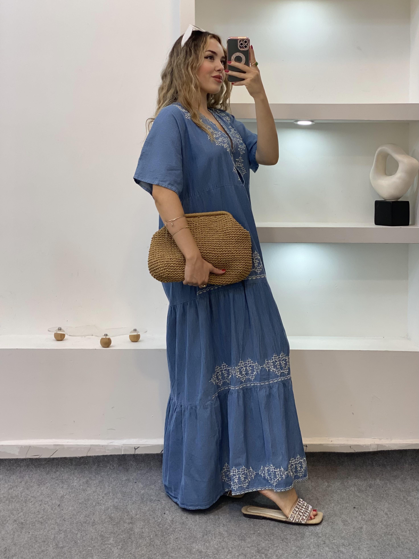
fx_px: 839
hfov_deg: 28.0
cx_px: 210
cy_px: 280
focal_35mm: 52
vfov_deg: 36.8
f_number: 2
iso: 80
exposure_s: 1/100
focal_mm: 6
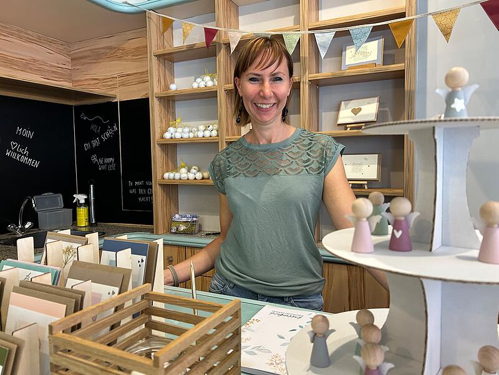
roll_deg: +1.4
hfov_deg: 67.3
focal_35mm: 26
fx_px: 375
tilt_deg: -3.8
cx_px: 250
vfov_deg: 53.1
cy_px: 188
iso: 125
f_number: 1.5
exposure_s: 1/100
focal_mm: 5.7
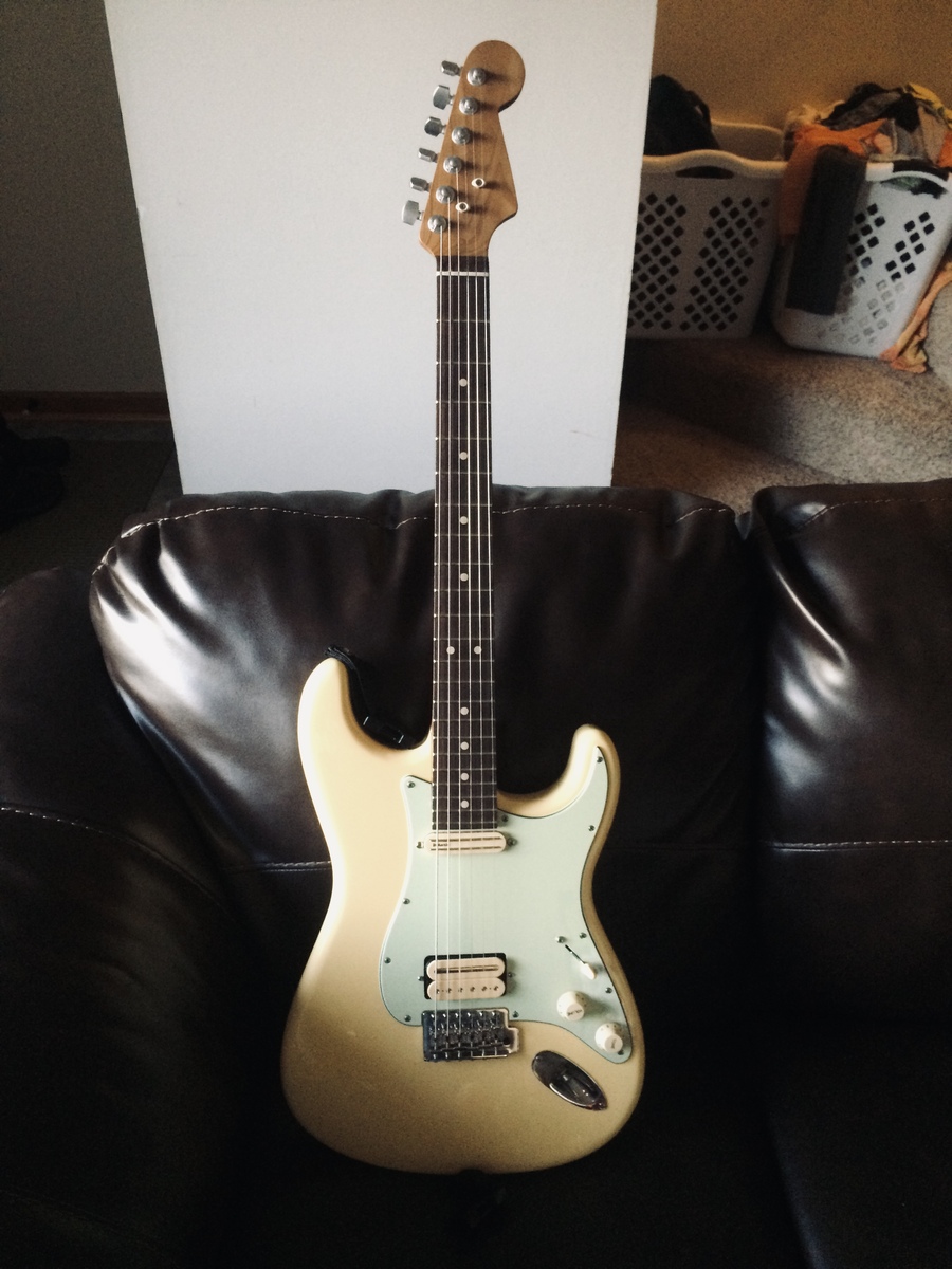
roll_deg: +0.9
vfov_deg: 61.7
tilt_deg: -37.1
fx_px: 1063
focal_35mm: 29
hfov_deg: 48.2
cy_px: 634
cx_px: 476
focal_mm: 4.15
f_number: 2.2
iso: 320
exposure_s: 1/30
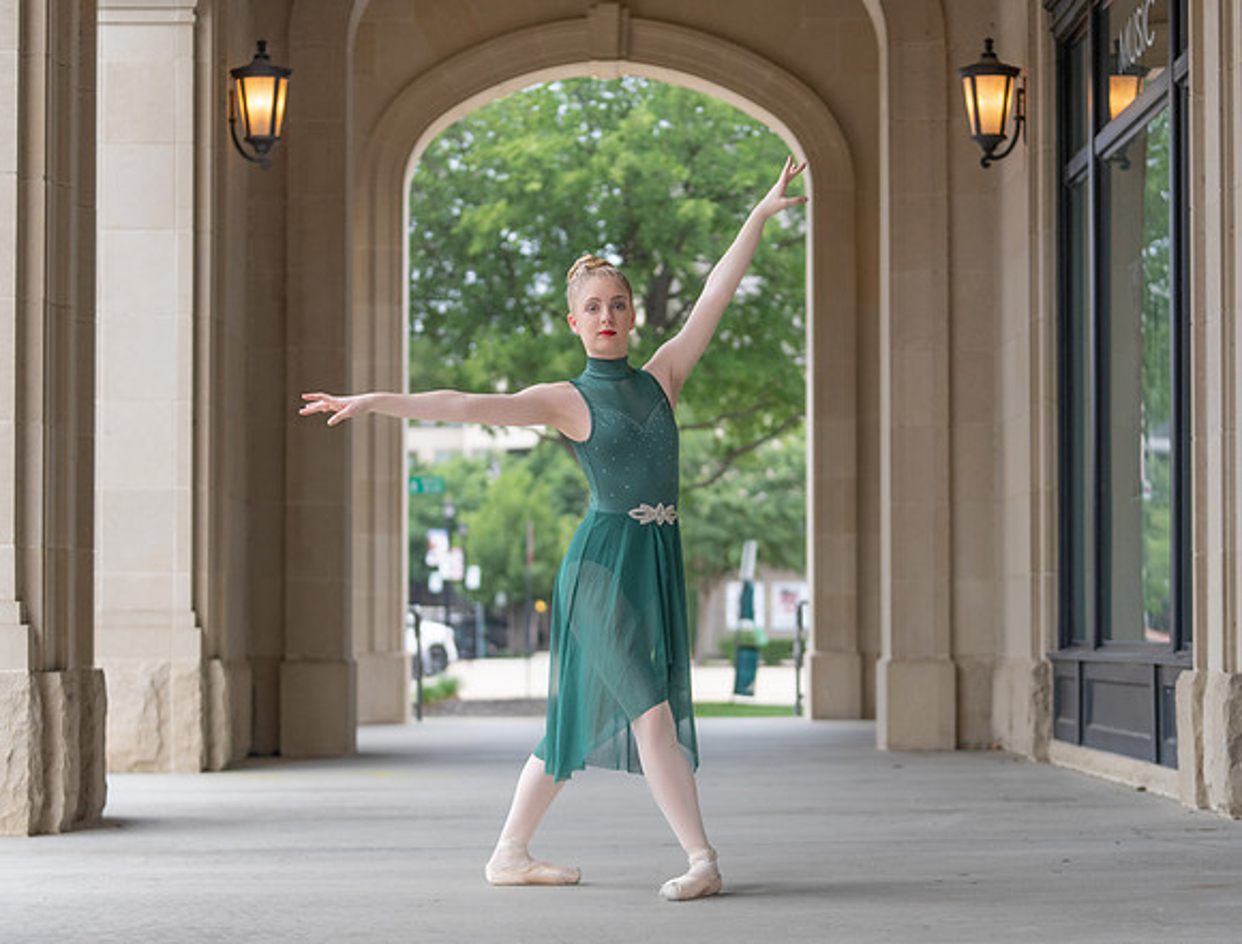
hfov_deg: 23.1
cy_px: 513
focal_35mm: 84
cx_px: 609
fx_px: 3037
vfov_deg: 17.7
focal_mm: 70
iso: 200
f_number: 2.8
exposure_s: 1/320
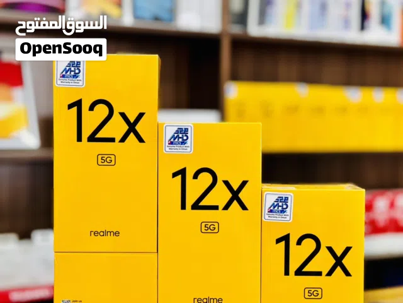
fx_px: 559
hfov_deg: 39.7
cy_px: 152
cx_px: 202
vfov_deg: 30.3
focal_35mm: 48
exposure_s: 1/100
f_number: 1.78
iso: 64
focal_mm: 6.76
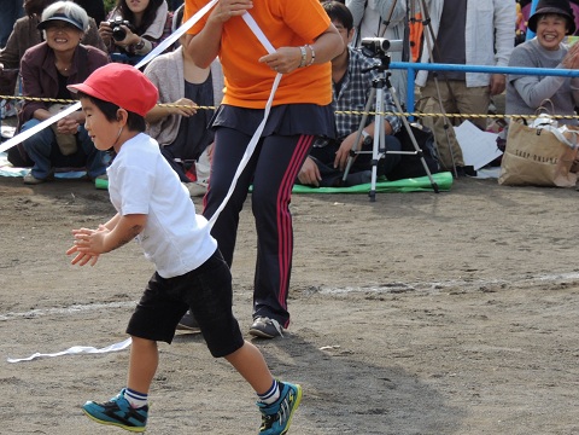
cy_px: 218
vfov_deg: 8.7
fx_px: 2843
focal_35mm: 170
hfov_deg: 11.6
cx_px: 290
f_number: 4.5
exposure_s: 1/500
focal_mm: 30.3
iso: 250
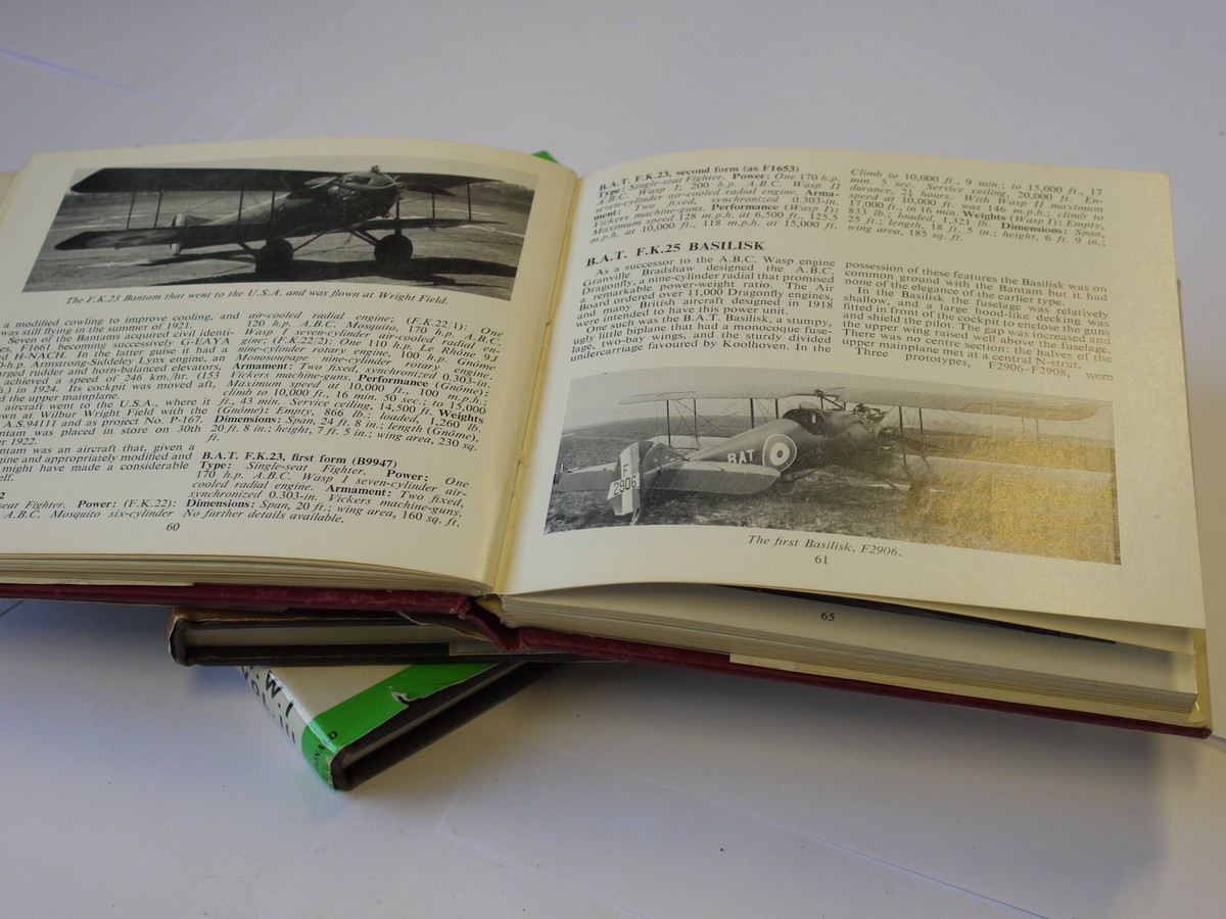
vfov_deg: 24.4
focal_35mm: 60
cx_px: 613
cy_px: 460
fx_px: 2125
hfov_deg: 32.2
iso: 400
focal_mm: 30
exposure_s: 1/80
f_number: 7.1
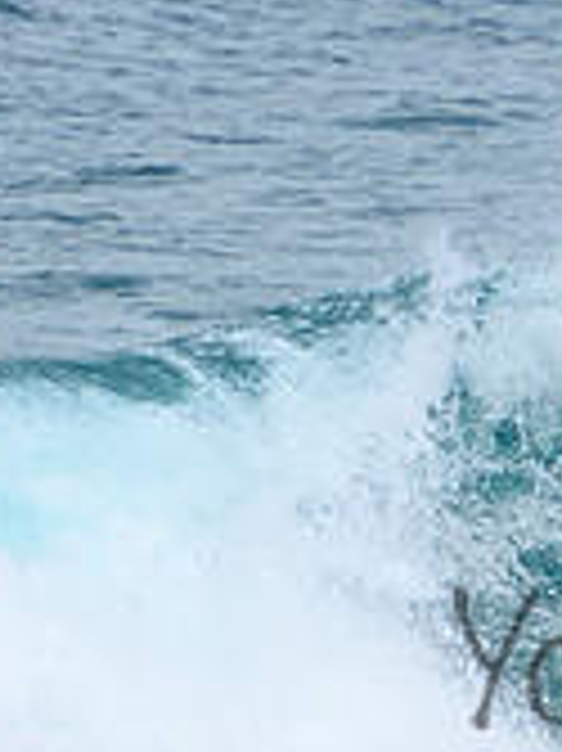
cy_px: 351
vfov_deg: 1.1
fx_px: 39903
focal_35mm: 1841
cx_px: 823
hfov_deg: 0.8
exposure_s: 1/2000
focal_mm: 400
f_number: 5.6
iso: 320
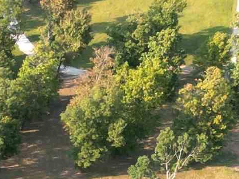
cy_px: 402
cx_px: -391
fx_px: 1076
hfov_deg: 10.4
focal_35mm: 156
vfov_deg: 8.8
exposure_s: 1/200
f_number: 1.7
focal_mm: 6.72
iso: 110
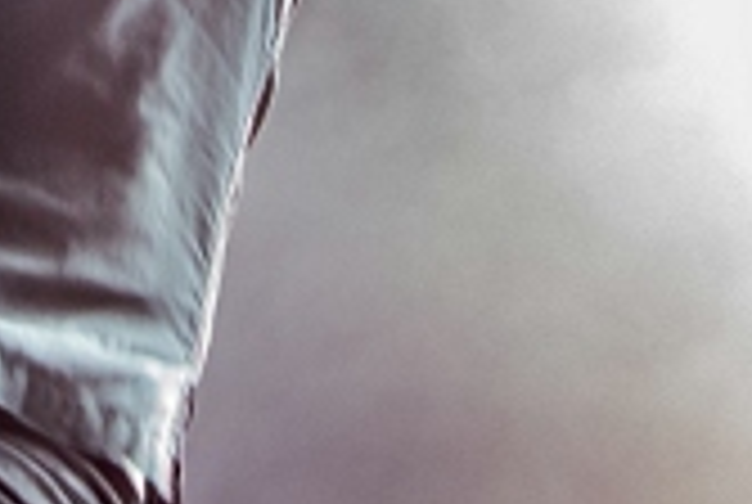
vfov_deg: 10.4
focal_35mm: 125
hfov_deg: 16.0
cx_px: -32
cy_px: -376
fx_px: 2616
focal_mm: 29
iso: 4000
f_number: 2.8
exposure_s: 1/80
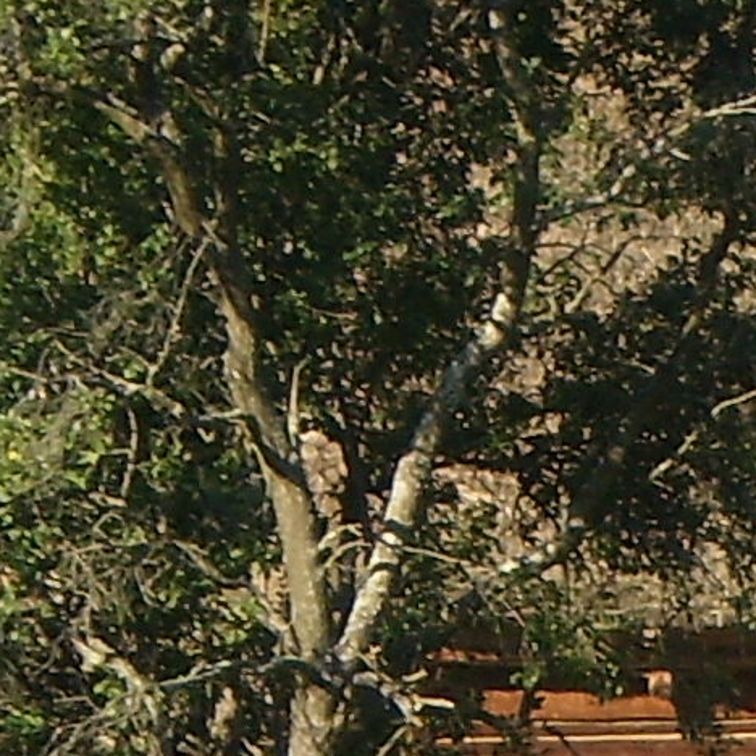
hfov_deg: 3.3
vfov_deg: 3.2
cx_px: 939
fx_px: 13244
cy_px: 1504
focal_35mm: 536
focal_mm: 15.3
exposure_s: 1/160
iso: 64
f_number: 5.3
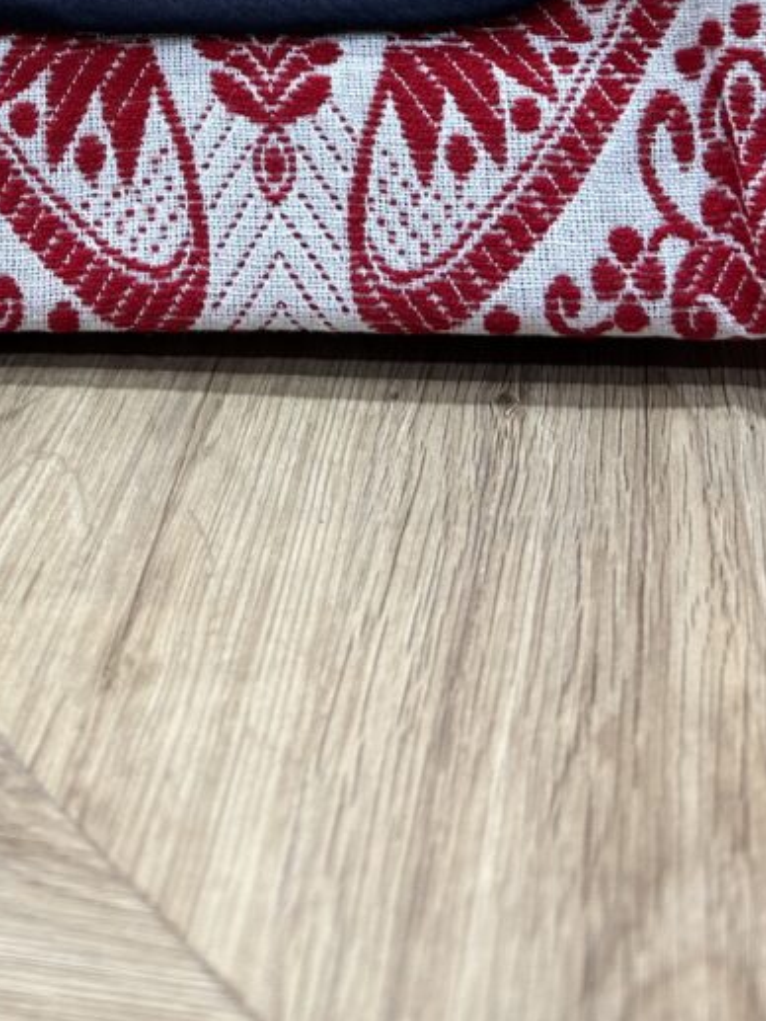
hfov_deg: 21.6
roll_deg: -0.3
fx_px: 1976
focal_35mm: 67
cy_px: -151
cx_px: 118
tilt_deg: -12.0
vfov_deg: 26.3
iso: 80
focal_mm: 5.7
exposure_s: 1/50
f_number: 1.5
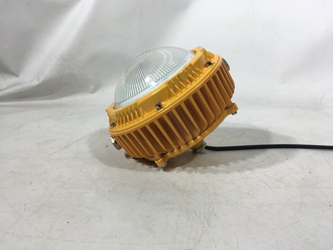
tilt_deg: -14.6
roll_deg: -1.5
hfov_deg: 61.7
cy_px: 125
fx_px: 279
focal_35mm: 29
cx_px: 166
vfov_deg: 48.2
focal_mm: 4.15
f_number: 2.2
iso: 32
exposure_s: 1/100
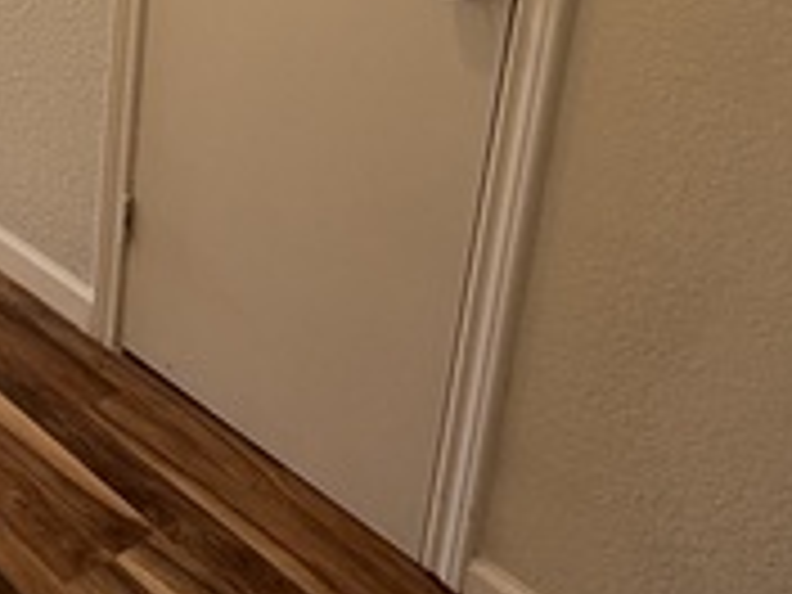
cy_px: -81
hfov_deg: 30.9
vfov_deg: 26.1
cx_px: -189
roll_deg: +0.8
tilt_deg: -15.2
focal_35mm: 51
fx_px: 1167
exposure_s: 1/99
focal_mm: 2.22
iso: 125
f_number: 2.2
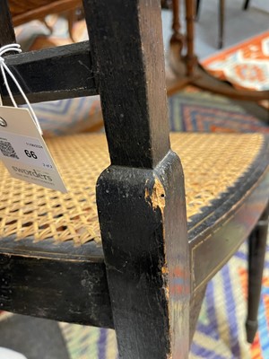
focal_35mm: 25
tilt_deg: -47.7
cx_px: 134
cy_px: 180
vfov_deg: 69.4
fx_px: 259
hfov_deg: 54.9
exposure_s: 1/50
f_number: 1.6
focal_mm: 5.1
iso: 400
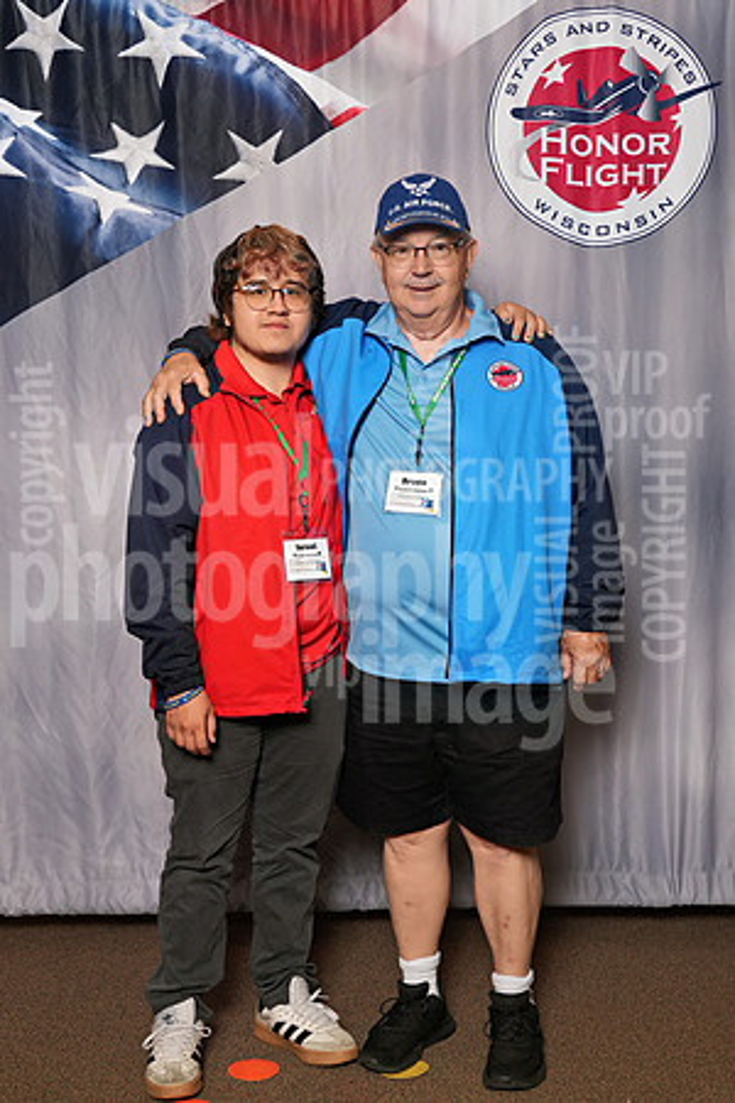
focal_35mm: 48
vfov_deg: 41.1
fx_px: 1470
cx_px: 368
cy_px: 552
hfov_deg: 28.1
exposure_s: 1/125
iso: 800
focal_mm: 32
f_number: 9
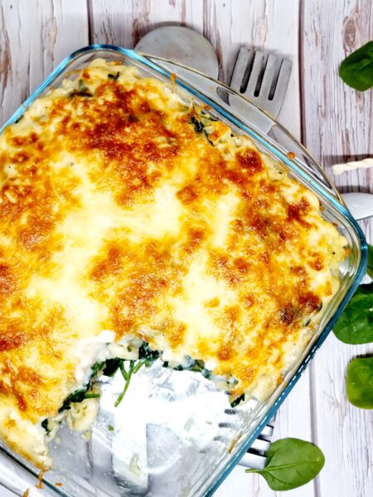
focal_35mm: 26
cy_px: 248
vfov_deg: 67.3
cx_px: 186
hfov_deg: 53.1
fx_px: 374
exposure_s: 1/100
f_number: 1.8
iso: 80
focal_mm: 5.4
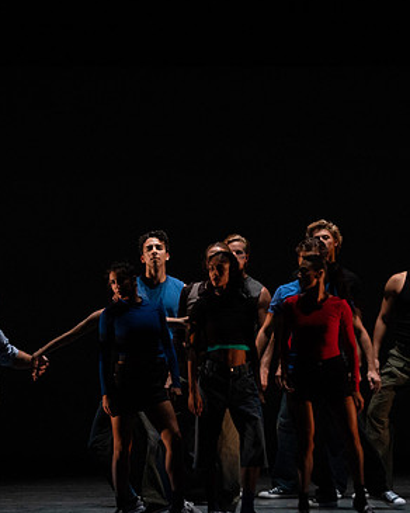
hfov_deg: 5.2
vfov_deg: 6.5
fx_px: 4520
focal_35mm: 298
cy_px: 262
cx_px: 244
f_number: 5
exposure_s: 1/400
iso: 8000
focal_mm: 200
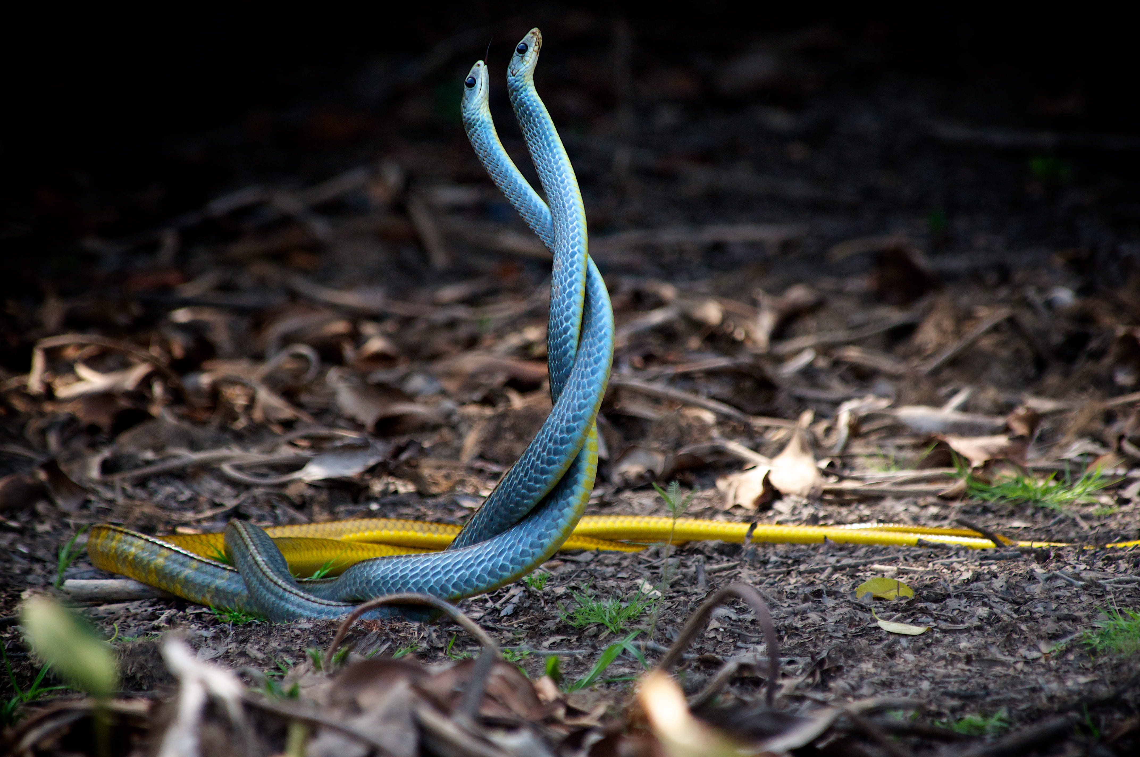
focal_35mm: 600
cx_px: 570
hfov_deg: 3.4
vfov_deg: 2.3
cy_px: 378
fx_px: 18977
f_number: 5.6
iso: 800
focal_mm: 400
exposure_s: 1/800
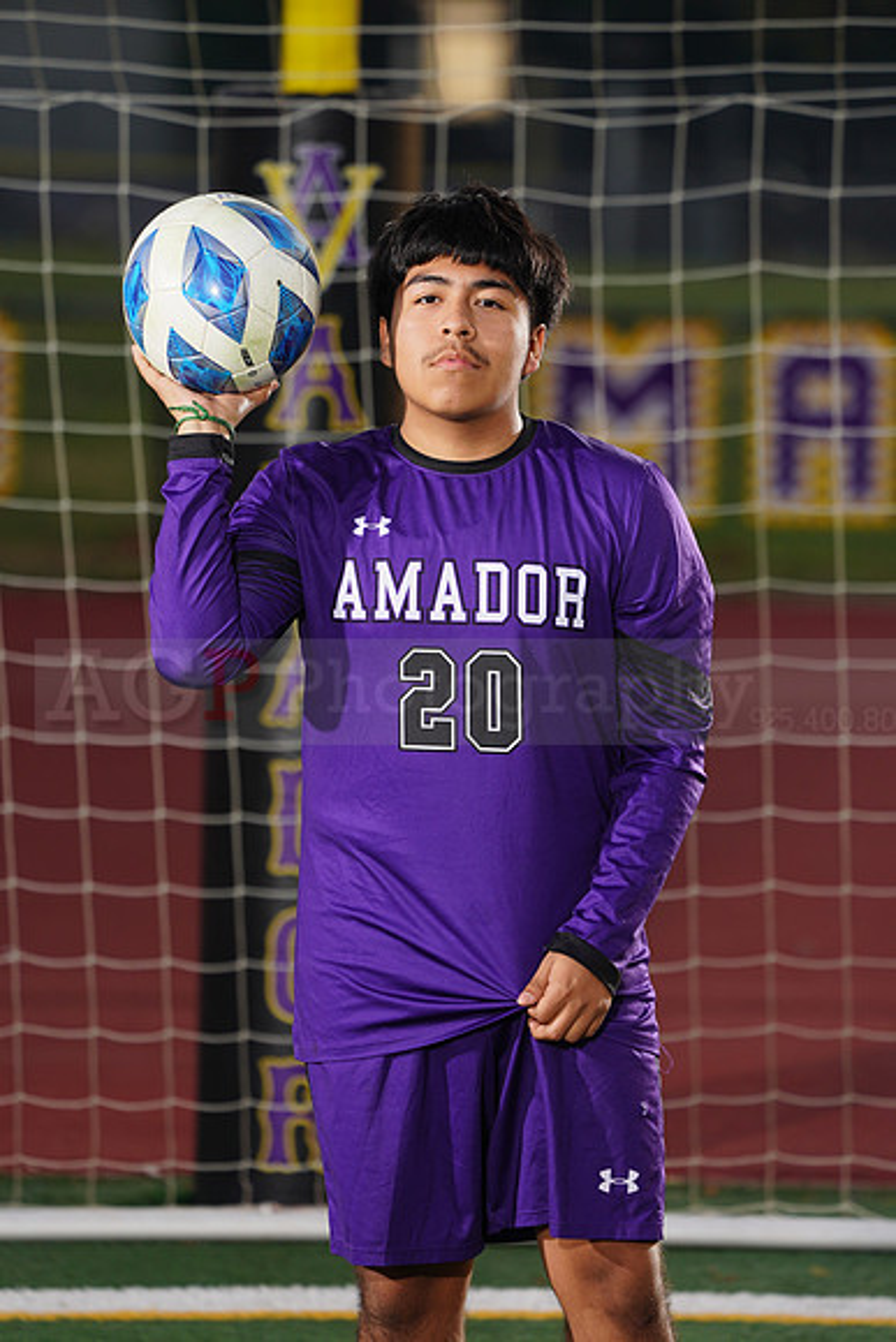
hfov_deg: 4.1
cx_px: 448
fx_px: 12536
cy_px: 671
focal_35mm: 336
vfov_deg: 6.1
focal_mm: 336
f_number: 7.1
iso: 200
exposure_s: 1/200
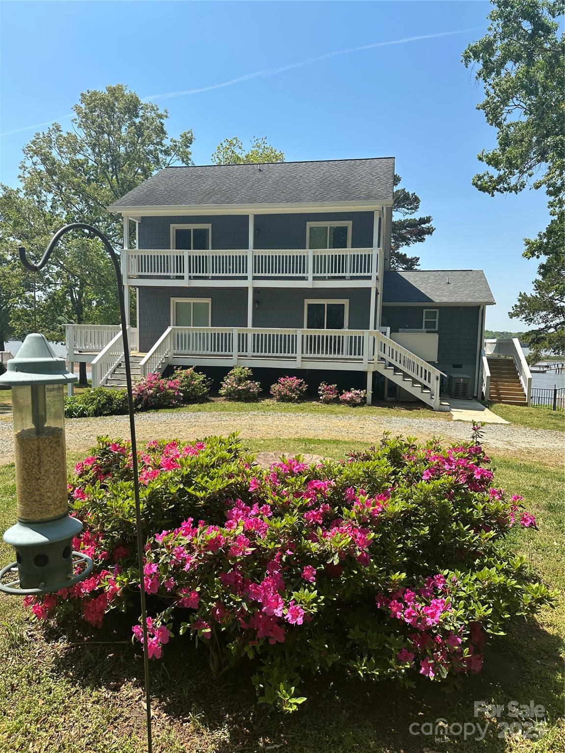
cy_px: 376
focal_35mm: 24
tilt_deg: -6.3
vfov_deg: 71.6
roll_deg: -2.6
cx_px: 282
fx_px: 522
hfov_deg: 56.8
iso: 80
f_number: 1.78
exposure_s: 1/3247
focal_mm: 6.86
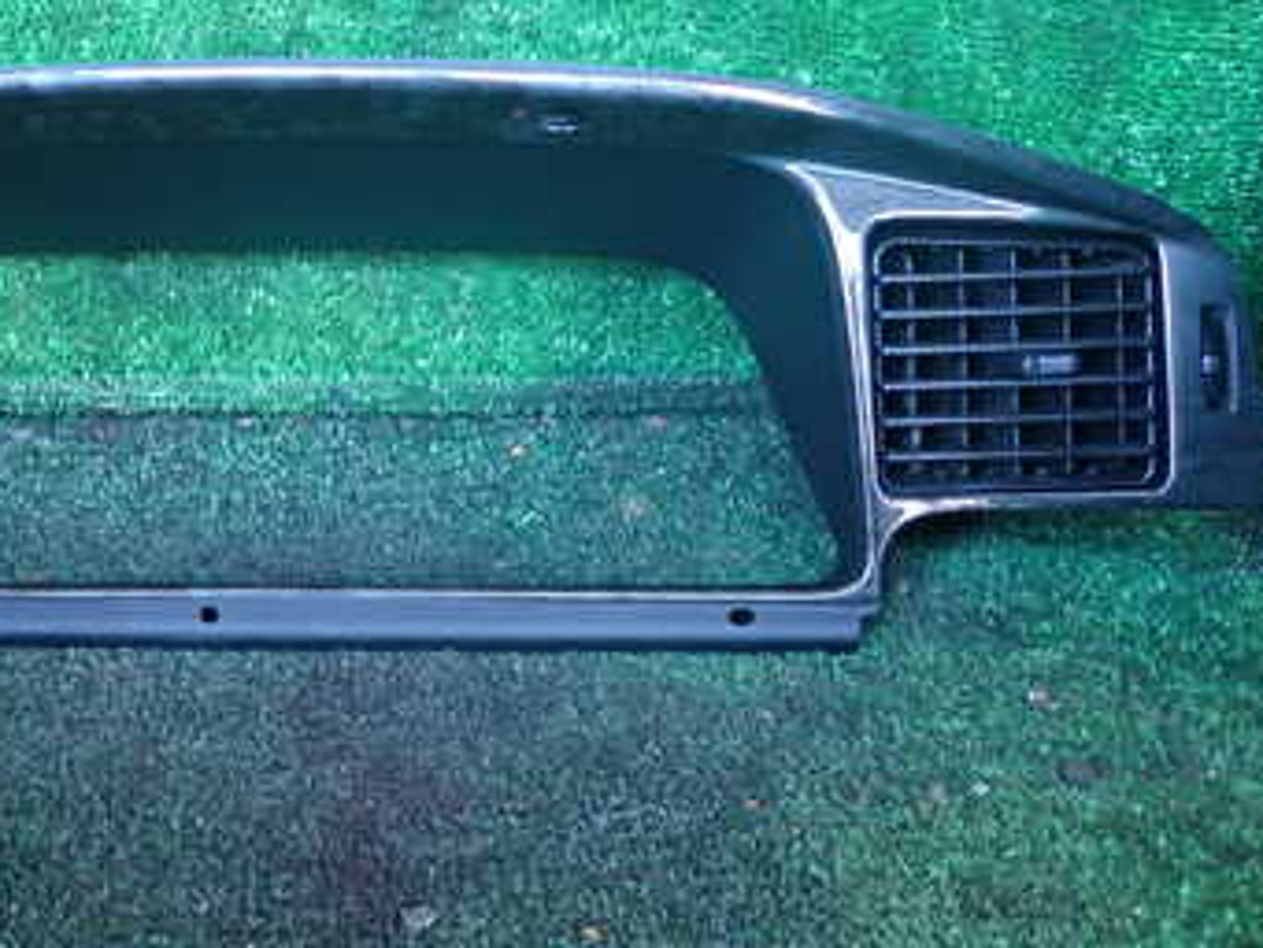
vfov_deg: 32.3
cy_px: 241
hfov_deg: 41.0
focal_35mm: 44
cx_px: 237
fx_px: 1606
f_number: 2
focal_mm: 4.5
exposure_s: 1/30
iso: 500
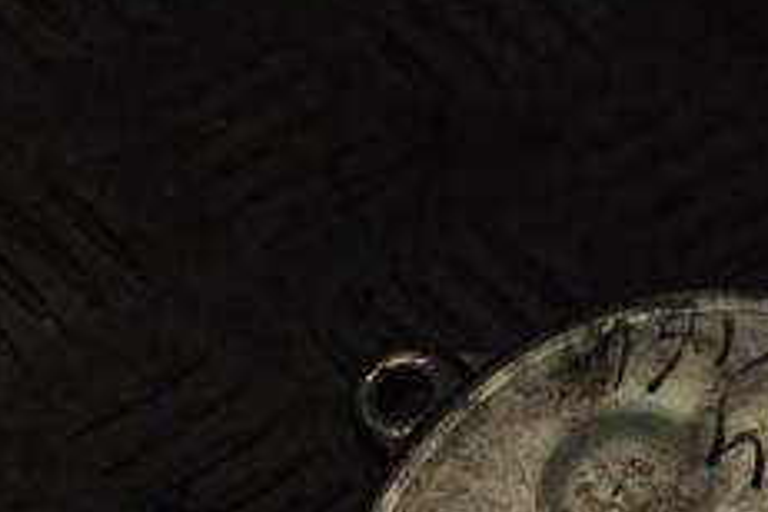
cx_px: 532
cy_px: 622
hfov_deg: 9.6
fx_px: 4571
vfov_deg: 6.4
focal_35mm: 214
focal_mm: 55
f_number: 18
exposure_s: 1/1250
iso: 3200
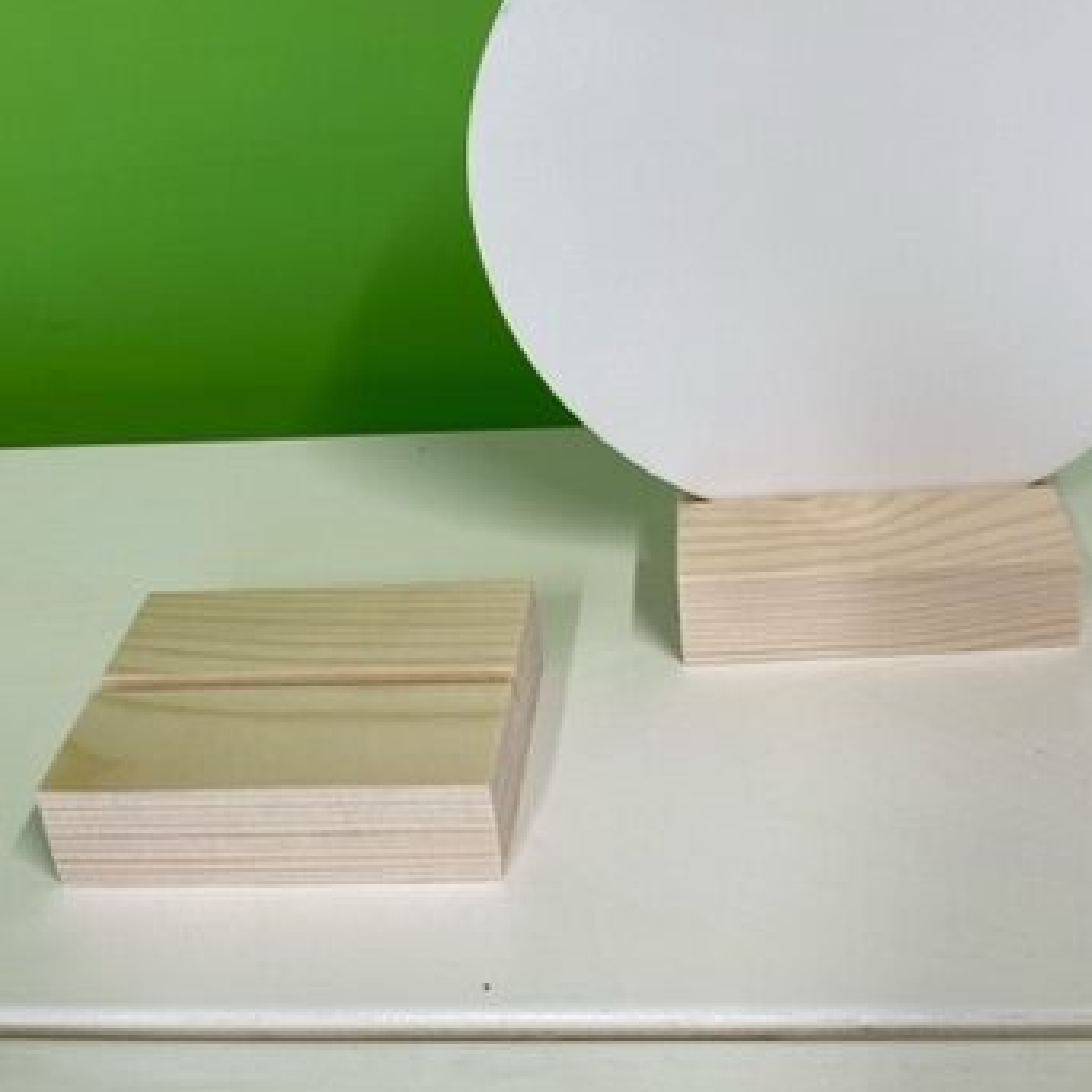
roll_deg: +6.0
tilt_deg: -21.8
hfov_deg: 39.0
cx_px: 664
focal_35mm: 43
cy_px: 140
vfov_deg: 37.0
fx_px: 1535
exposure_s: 1/100
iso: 50
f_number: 1.6
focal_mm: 5.1
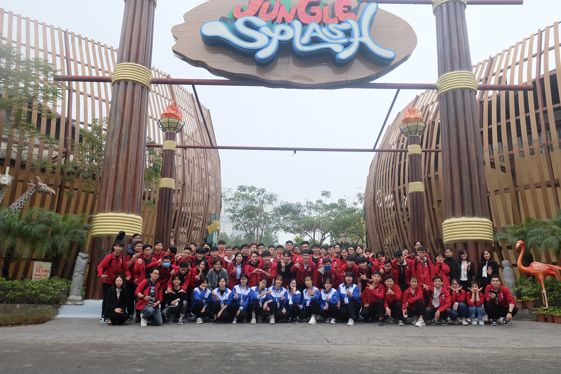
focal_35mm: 29
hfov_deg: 63.7
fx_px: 452
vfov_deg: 45.0
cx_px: 280
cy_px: 187
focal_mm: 19.2
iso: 400
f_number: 3.8
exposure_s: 1/320
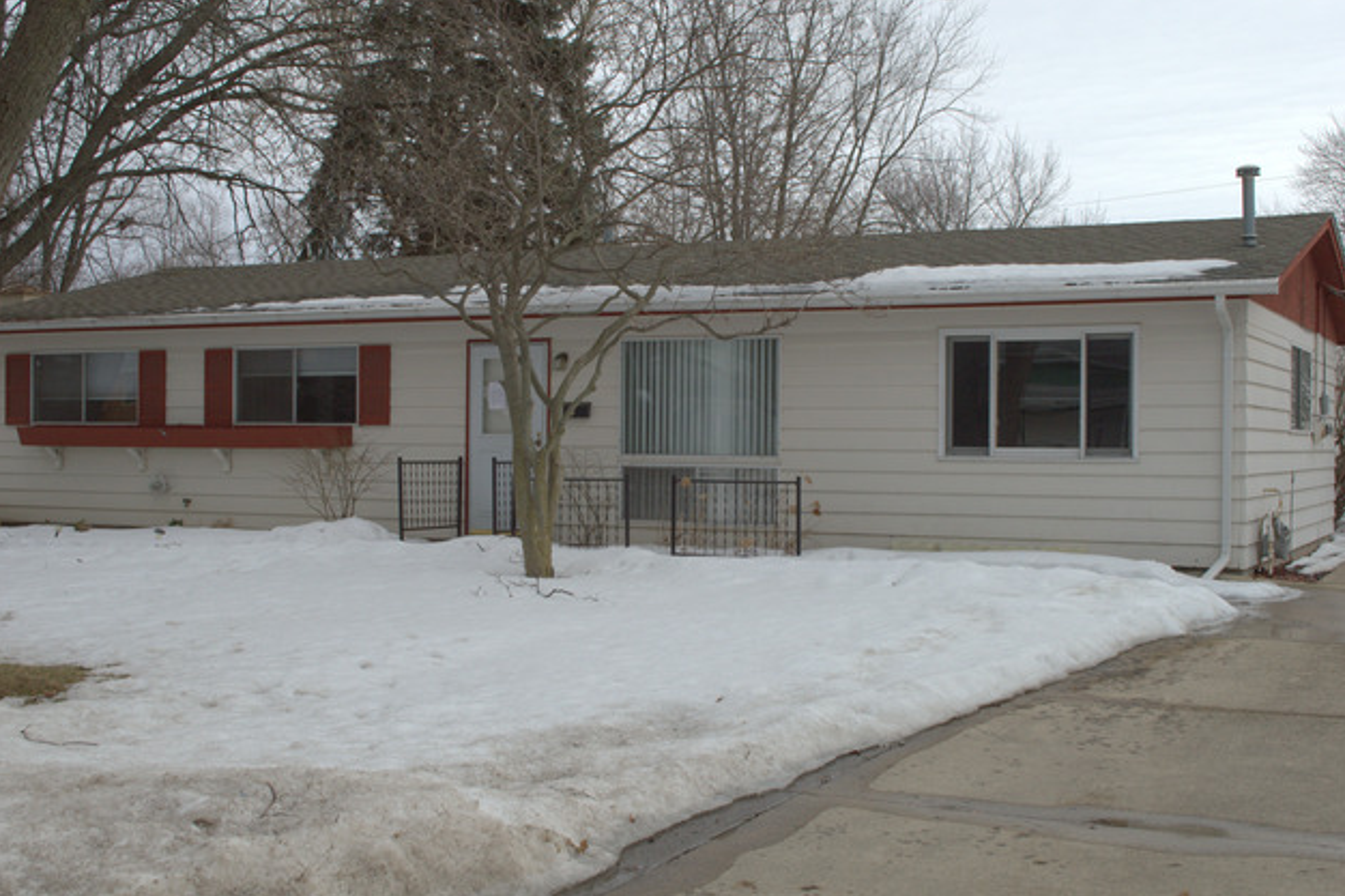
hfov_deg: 42.8
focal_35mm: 46
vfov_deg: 29.2
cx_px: 664
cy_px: 443
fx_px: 1718
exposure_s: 1/500
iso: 280
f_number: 11
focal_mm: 30
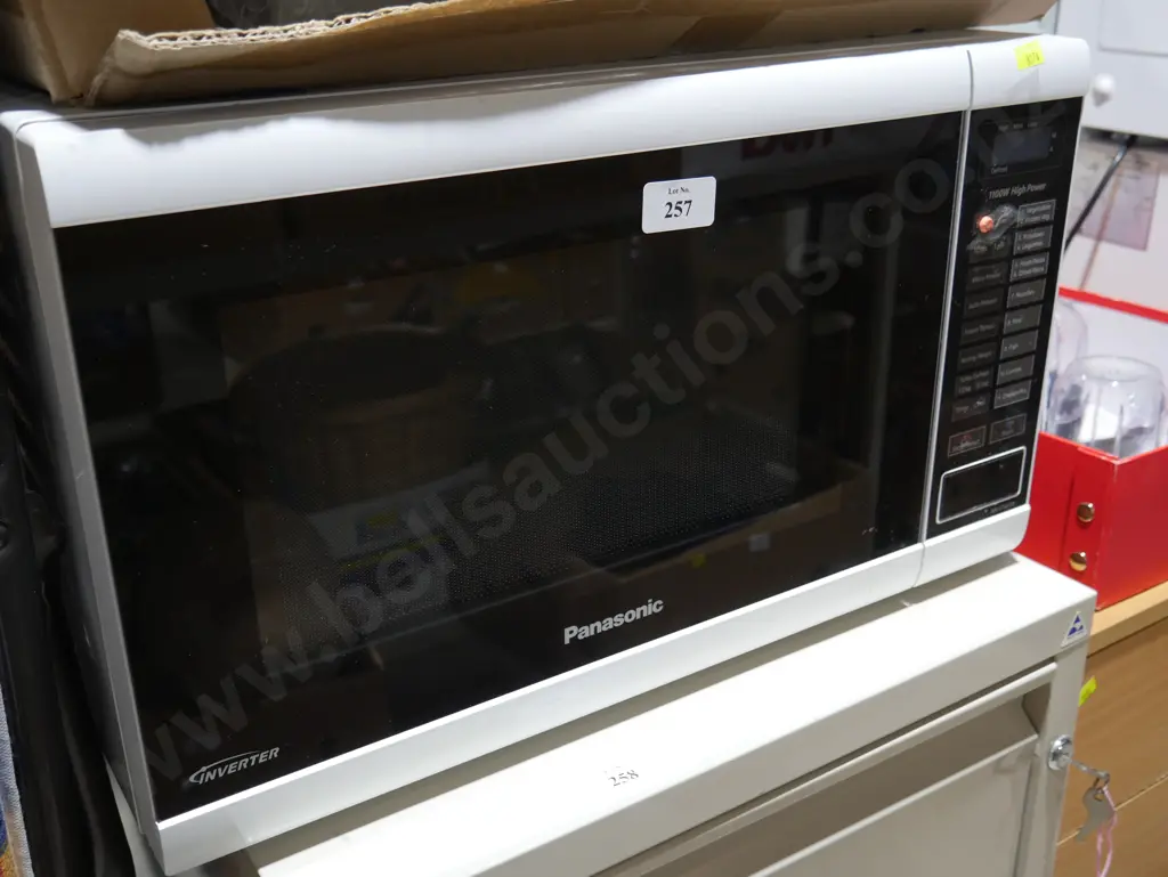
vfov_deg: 37.8
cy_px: 438
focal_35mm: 38
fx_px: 1283
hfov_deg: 49.0
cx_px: 584
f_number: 4.1
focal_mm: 19
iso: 500
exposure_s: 1/60
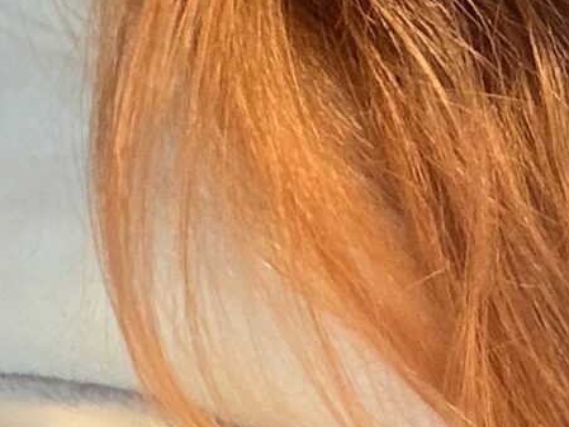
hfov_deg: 11.4
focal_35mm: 171
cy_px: -430
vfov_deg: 8.3
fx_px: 2812
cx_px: 627
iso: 100
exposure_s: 1/60
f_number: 1.9
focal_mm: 2.71
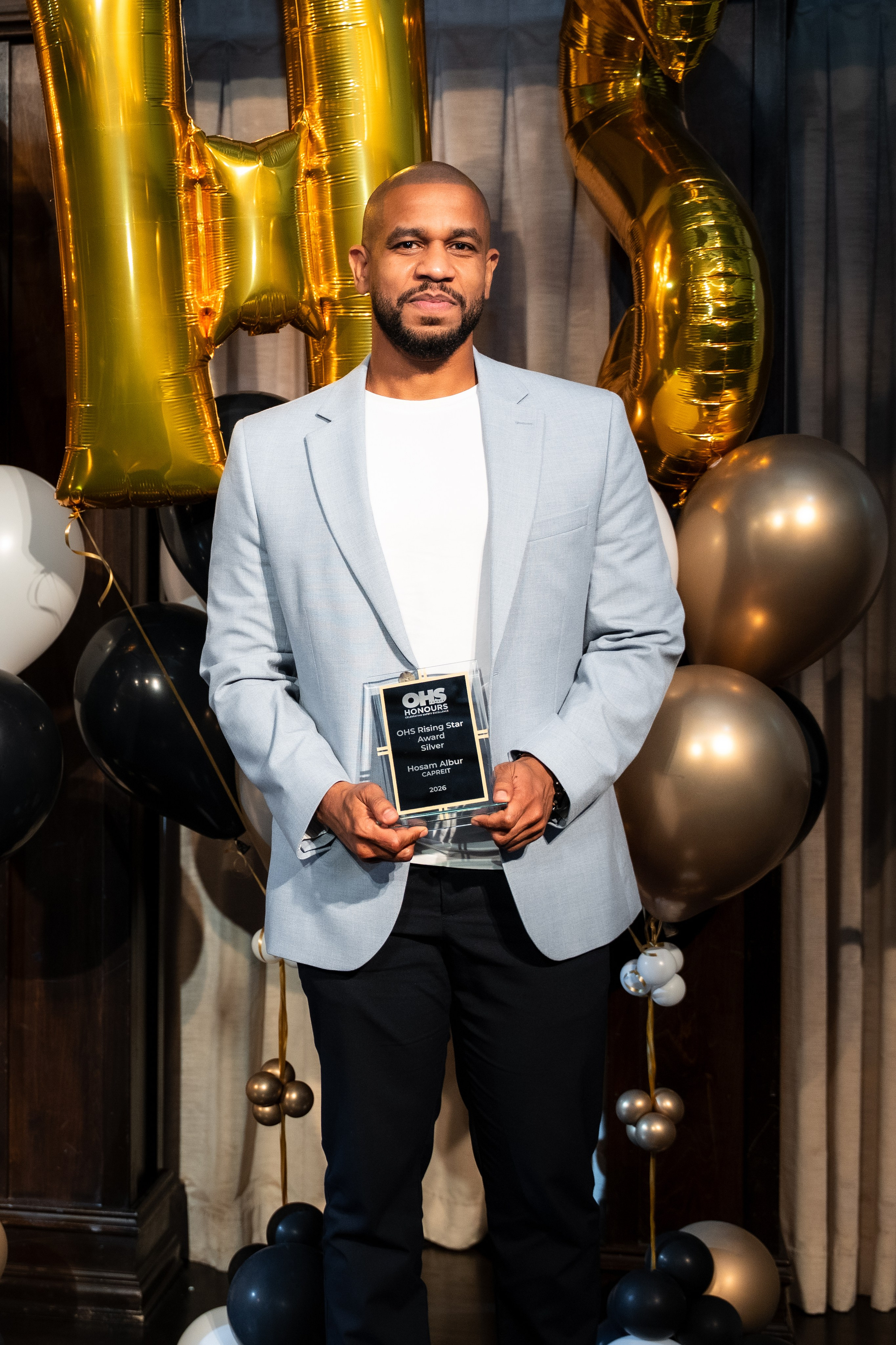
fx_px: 2271
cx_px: 90
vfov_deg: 33.0
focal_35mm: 61
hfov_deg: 21.8
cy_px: 627
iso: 1600
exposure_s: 1/125
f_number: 2.8
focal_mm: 38
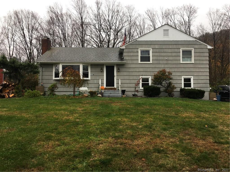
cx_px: 115
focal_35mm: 29
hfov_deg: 61.7
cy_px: 86
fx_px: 193
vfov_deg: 48.2
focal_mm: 4.15
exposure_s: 1/120
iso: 32
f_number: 2.2
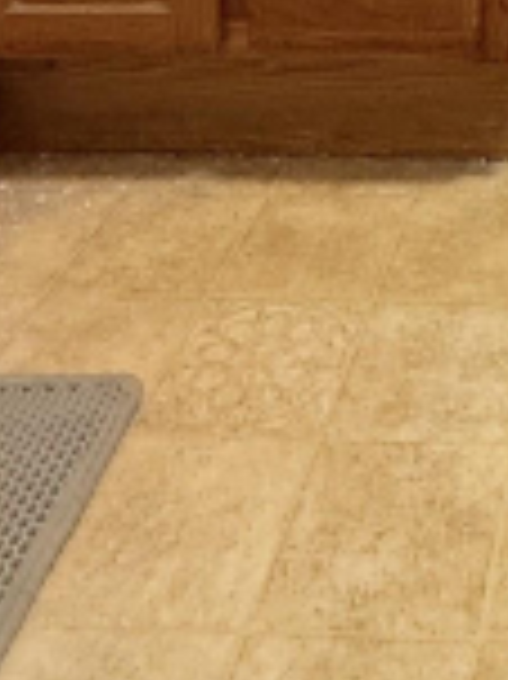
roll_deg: +0.3
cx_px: 629
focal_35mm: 62
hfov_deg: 21.7
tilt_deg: +0.2
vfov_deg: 21.4
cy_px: -525
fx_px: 1215
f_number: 2.2
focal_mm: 2.22
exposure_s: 1/60
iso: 160
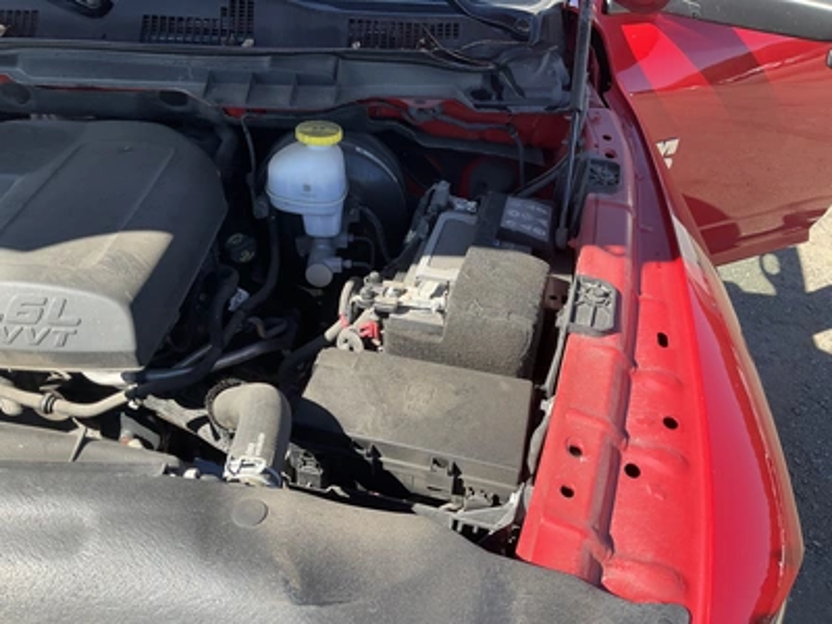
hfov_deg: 61.7
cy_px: 312
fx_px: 697
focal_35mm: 29
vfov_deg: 48.2
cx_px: 416
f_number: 1.8
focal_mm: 3
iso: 25
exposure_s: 1/450
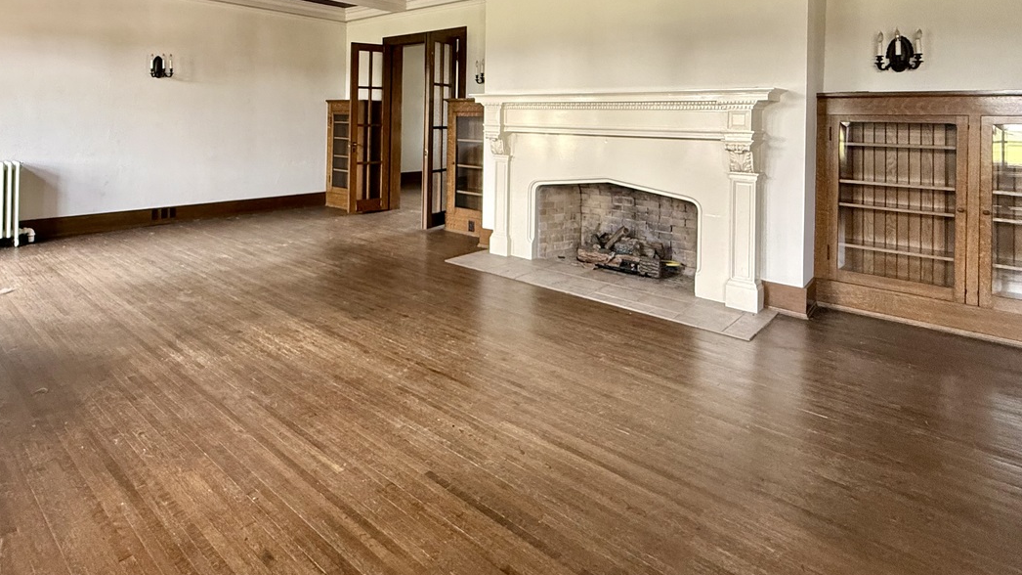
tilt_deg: -0.2
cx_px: 382
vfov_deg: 50.4
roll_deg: -1.0
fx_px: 569
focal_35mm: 21
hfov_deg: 82.2
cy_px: 116
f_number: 2.2
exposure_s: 1/98
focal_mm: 2.22
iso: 320
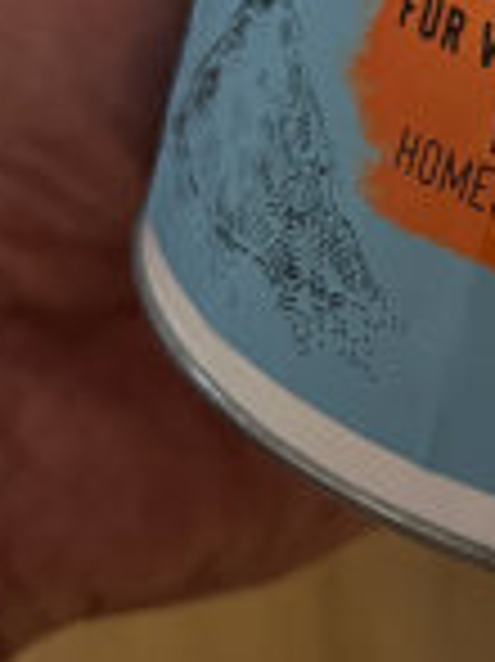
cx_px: 729
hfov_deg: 13.2
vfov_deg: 17.4
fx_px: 2024
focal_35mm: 106
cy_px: -203
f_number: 1.5
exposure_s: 1/50
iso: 160
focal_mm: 5.7
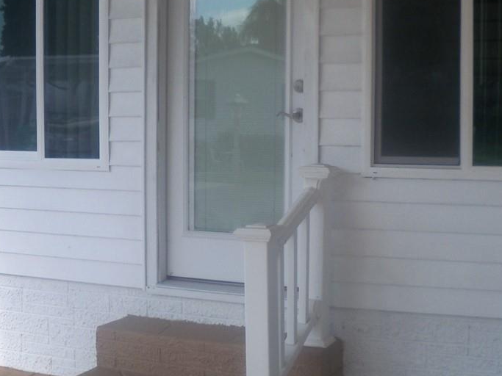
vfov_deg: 25.6
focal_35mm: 57
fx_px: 826
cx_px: 311
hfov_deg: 33.6
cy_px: 178
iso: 100
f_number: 3.5
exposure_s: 1/400
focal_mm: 6.3
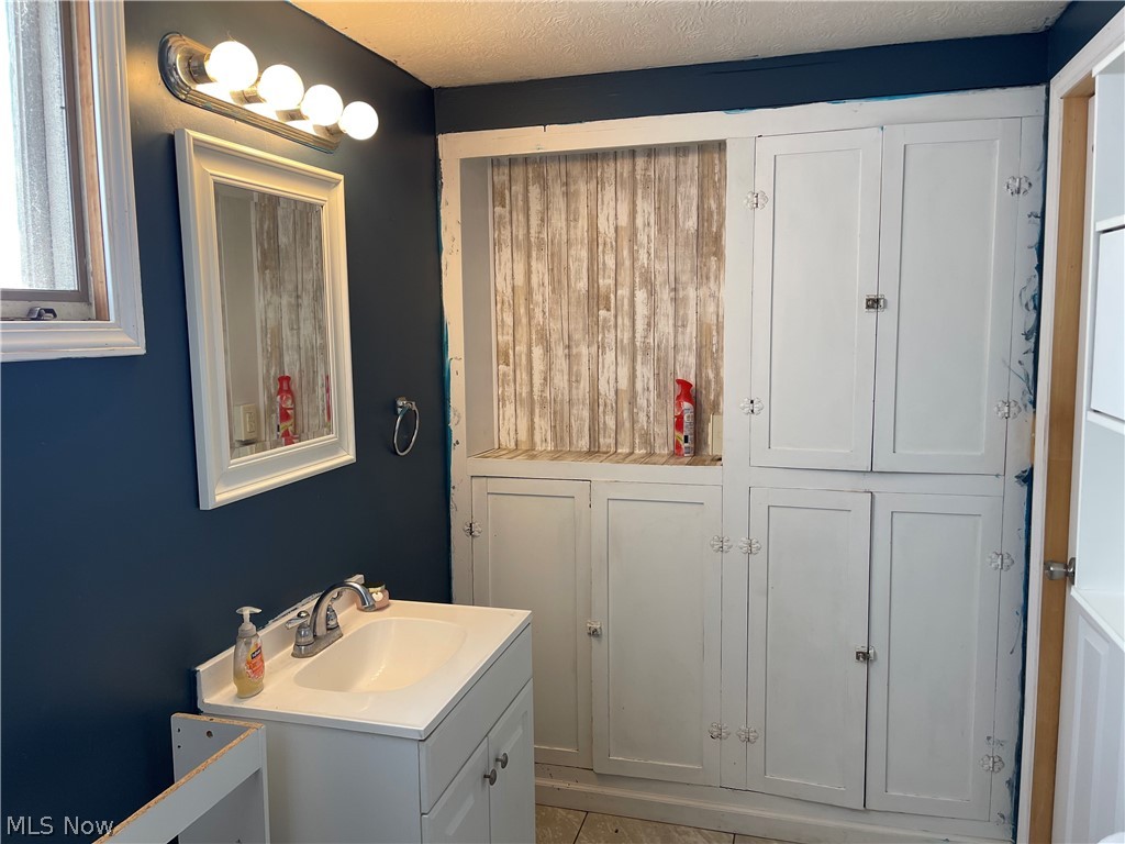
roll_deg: +0.6
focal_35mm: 25
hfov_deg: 69.4
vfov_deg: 54.9
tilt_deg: -7.1
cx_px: 562
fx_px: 812
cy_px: 422
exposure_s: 1/121
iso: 100
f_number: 1.6
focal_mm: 5.1
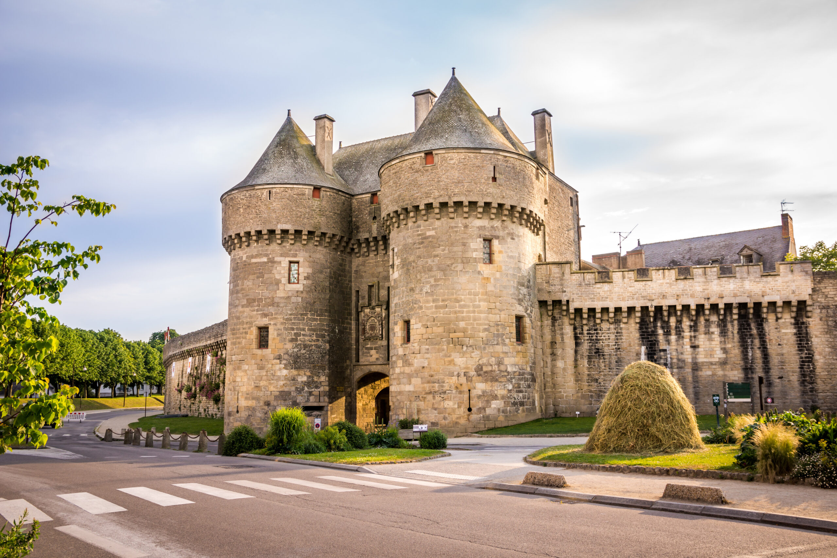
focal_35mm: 33
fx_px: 767
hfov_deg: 57.2
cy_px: 279
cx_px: 418
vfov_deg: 40.0
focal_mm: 22
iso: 50
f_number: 5.6
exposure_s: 1/125
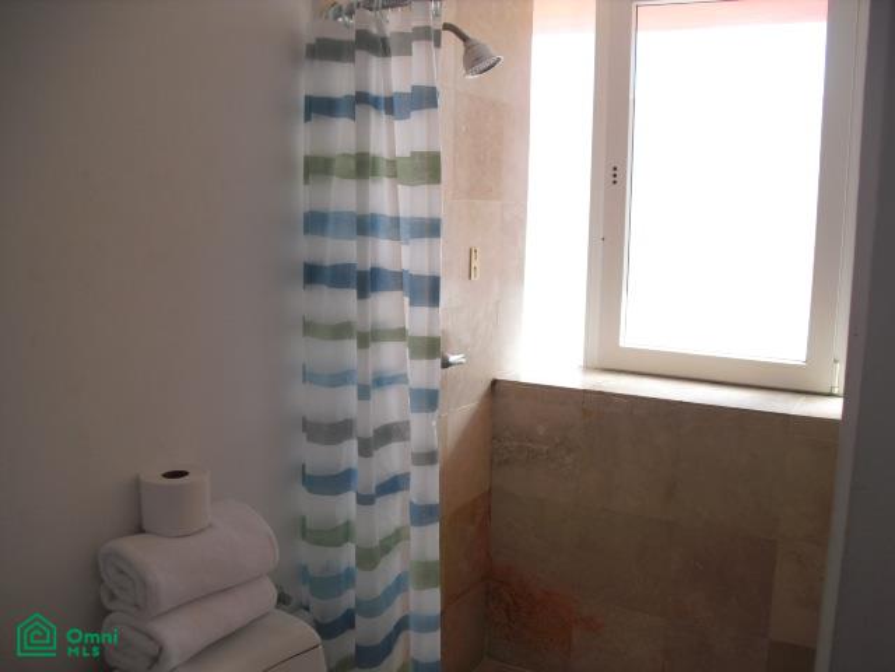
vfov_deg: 39.7
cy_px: 336
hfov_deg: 51.4
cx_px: 448
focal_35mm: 36
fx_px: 931
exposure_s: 1/250
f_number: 3.1
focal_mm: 6.3
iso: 100
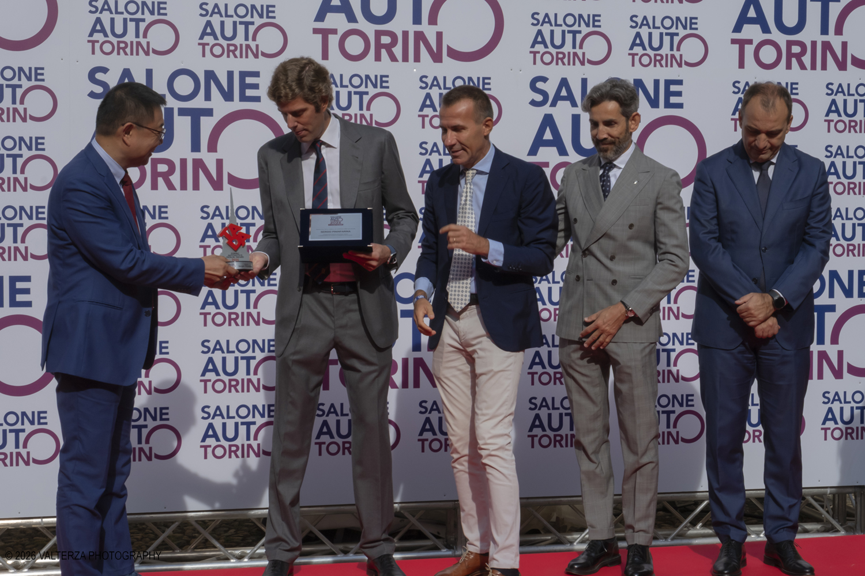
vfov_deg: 24.2
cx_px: 432
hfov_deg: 35.6
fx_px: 1345
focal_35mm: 56
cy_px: 288
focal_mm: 37.6
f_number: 16
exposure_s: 1/160
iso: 400
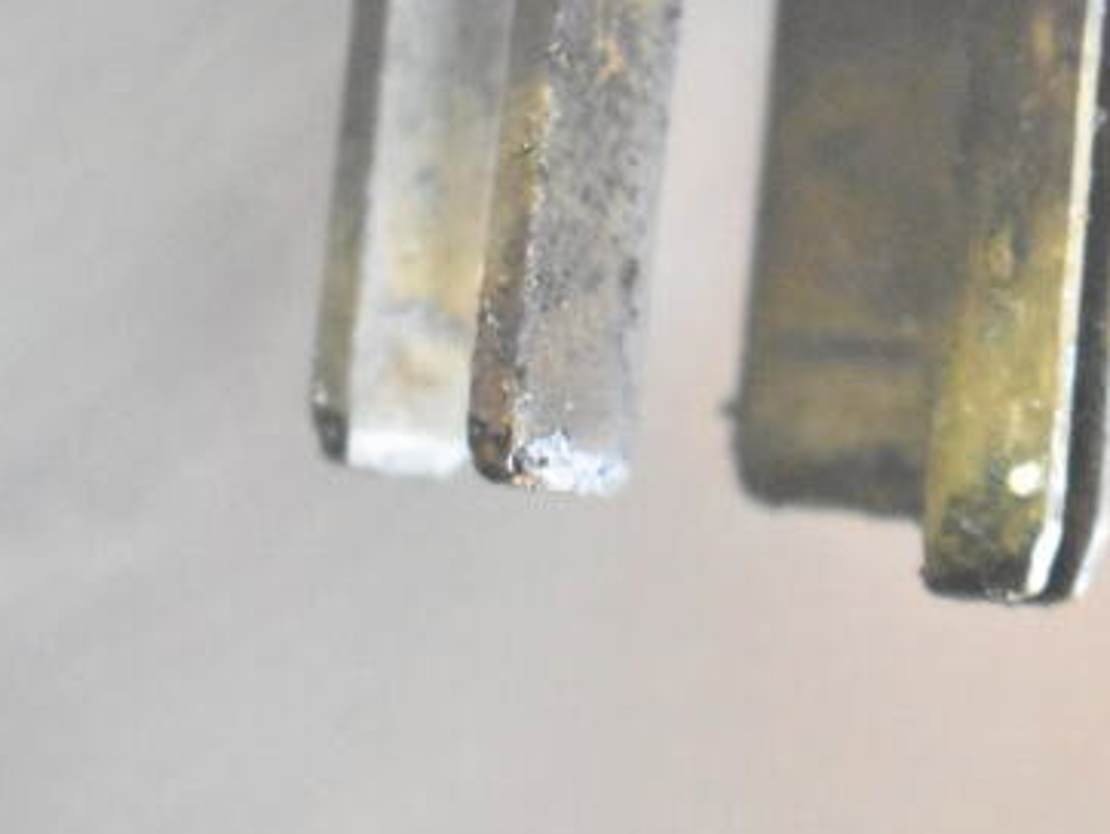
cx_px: 552
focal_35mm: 200
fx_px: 6424
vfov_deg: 7.3
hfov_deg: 9.9
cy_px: -396
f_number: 5.6
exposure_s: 1/100
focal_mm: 55
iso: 16000
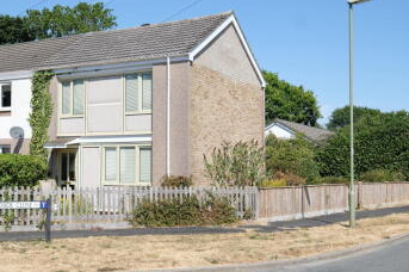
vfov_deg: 26.9
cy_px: 144
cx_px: 132
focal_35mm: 50
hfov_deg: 39.1
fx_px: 568
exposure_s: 1/680
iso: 200
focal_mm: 24
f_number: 5.6
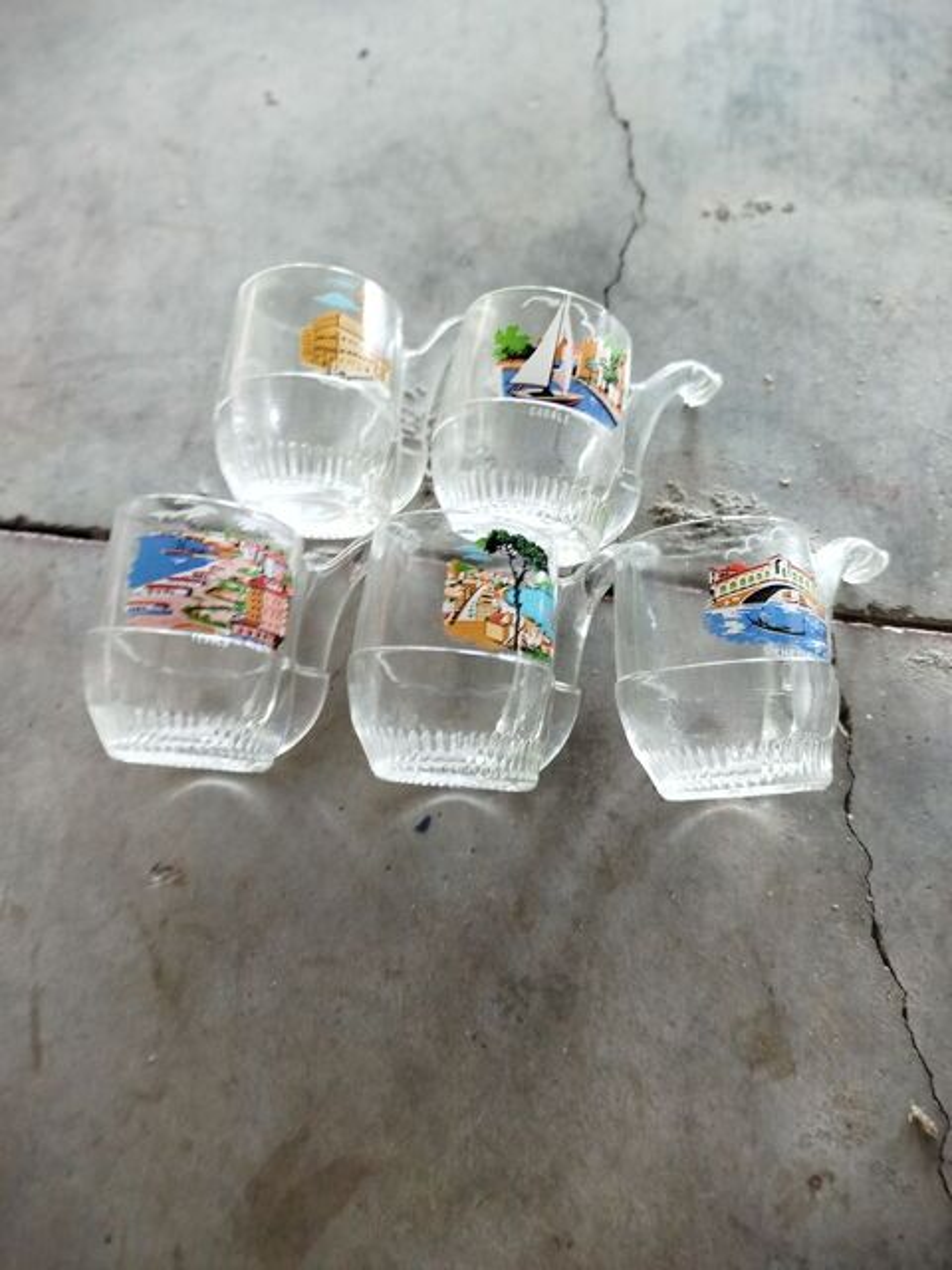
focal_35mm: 24
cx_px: 476
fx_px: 880
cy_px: 635
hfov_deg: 56.8
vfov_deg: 71.6
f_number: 1.7
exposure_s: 1/33
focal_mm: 5.31
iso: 500
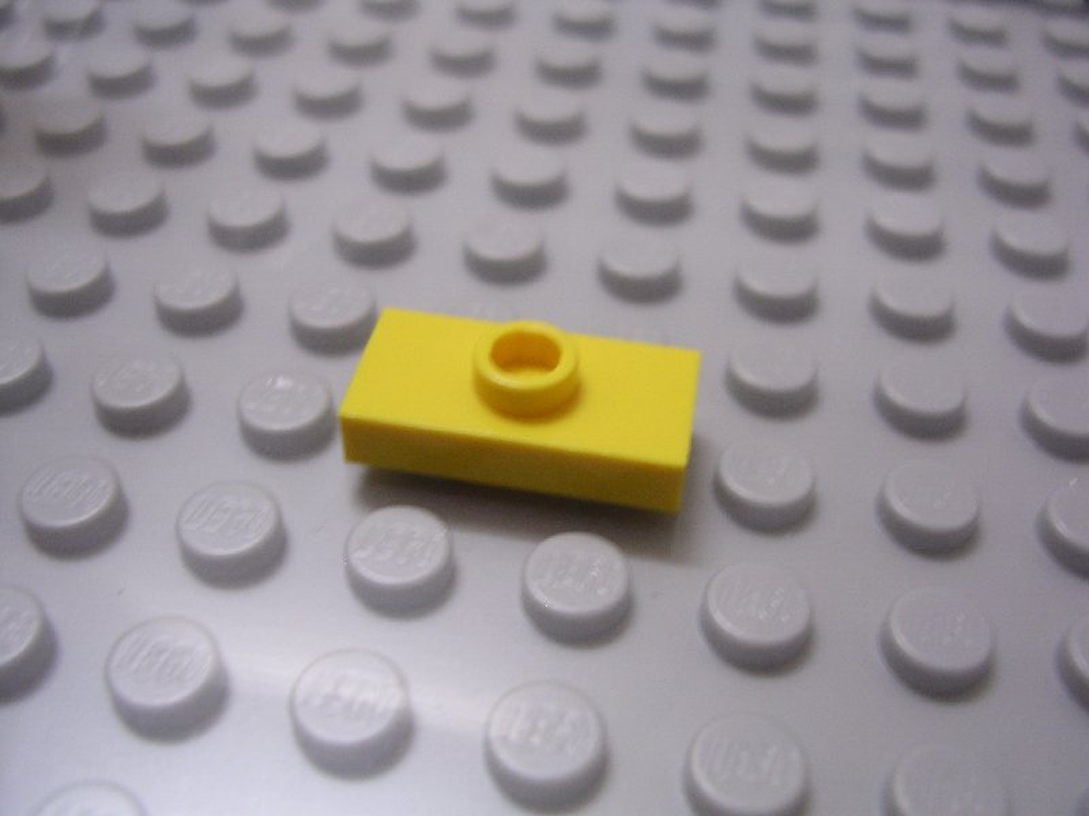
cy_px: 408
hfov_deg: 49.0
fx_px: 1195
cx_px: 544
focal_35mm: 38
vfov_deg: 37.7
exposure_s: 1/3.3
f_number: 2.8
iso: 137
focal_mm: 5.8
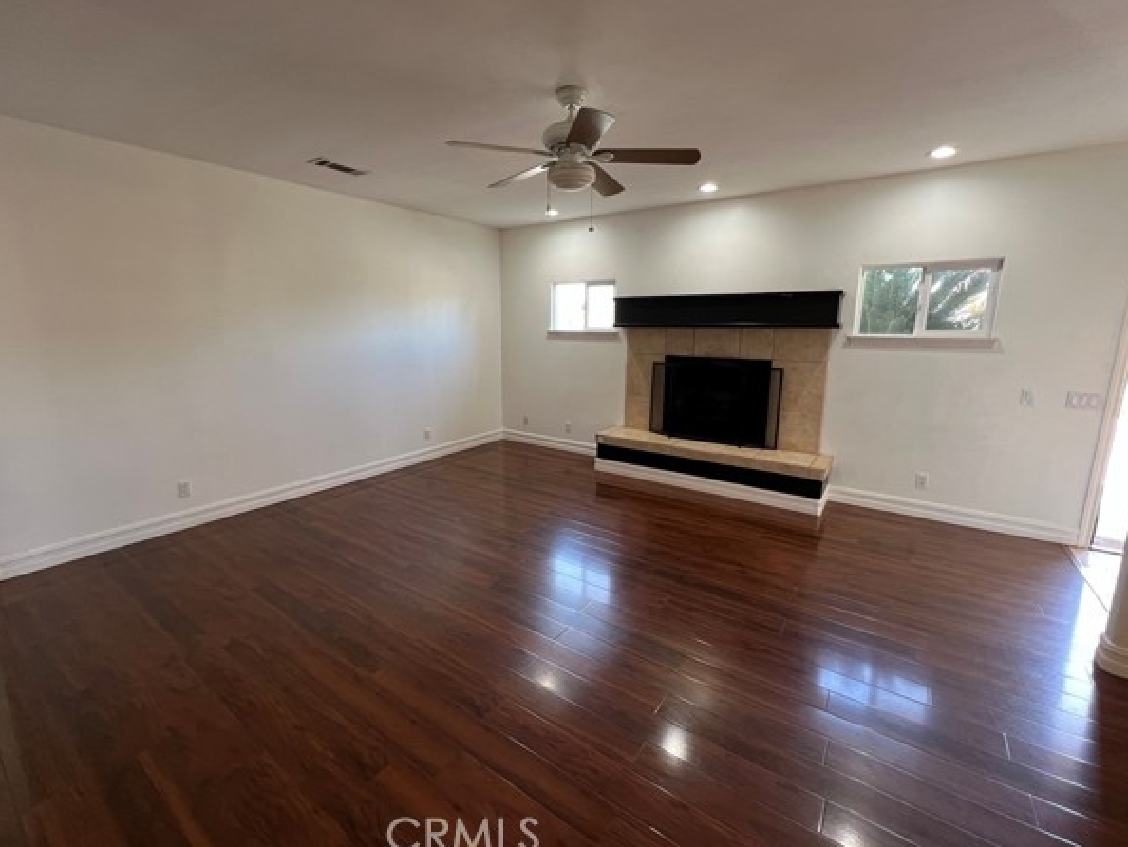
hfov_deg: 102.0
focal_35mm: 14
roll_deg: +0.0
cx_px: 558
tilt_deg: -9.4
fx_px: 456
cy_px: 406
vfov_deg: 85.7
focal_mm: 1.57
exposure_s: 1/60
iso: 160
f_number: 1.8
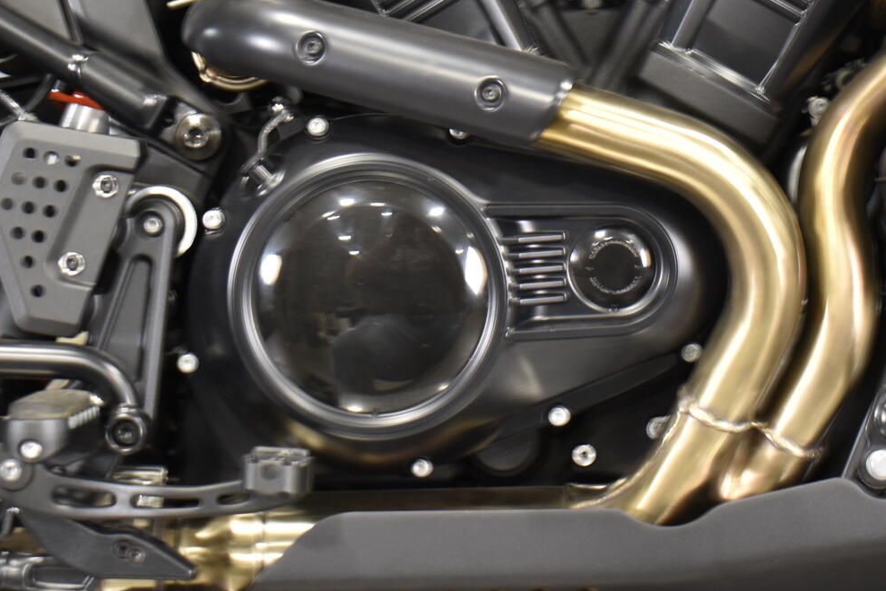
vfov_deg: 15.8
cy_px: 28
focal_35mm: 85
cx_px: 513
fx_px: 2092
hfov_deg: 23.9
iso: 400
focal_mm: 28
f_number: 4.2
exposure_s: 1/8
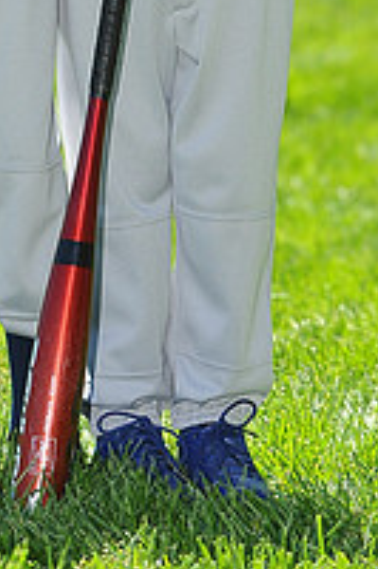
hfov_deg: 2.9
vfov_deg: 4.3
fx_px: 7557
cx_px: 111
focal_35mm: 479
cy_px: -199
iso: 200
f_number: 4.5
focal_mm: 165
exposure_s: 1/640
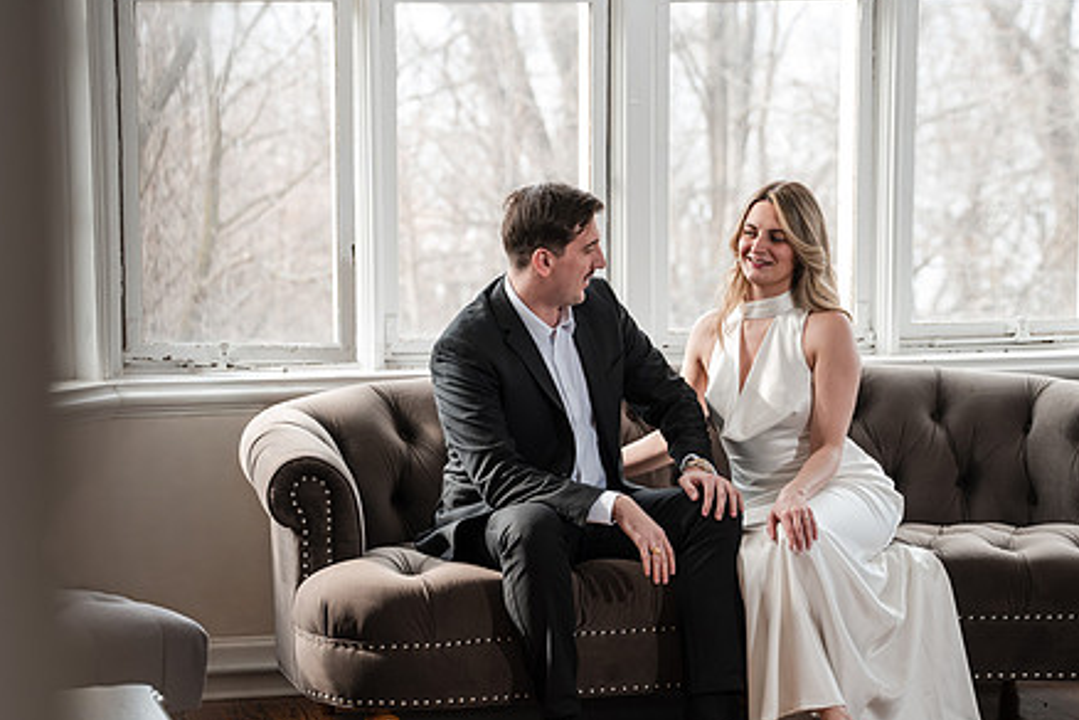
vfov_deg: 12.0
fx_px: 3417
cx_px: 483
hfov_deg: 17.9
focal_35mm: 114
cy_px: 425
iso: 800
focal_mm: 86
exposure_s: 1/250
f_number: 4
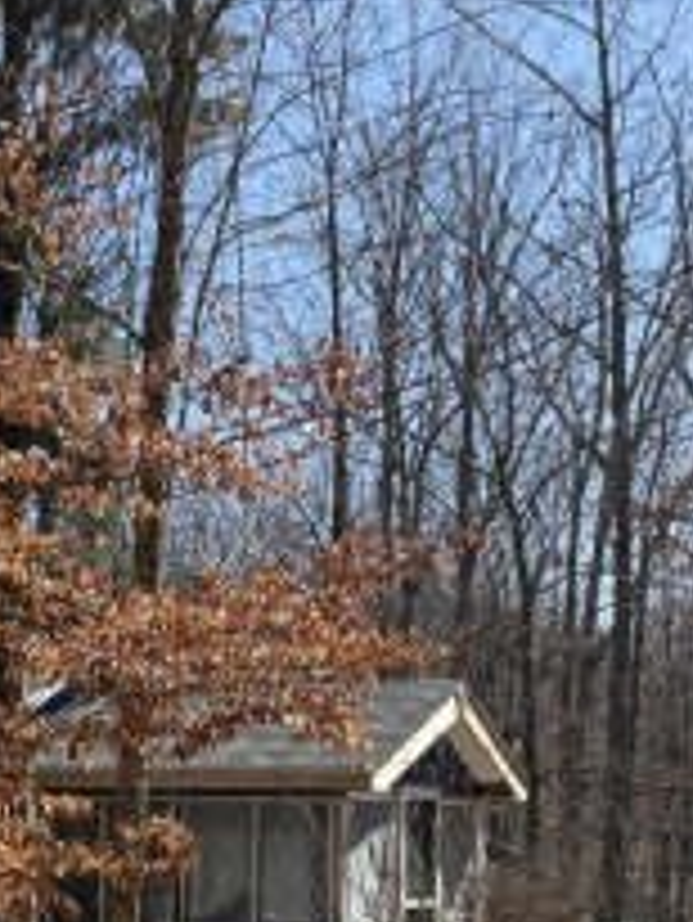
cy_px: 758
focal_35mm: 78
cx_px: -184
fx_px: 2080
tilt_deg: +2.0
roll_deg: -2.1
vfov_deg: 24.5
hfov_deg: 17.8
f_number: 1.78
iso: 80
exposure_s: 1/2703
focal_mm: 6.76
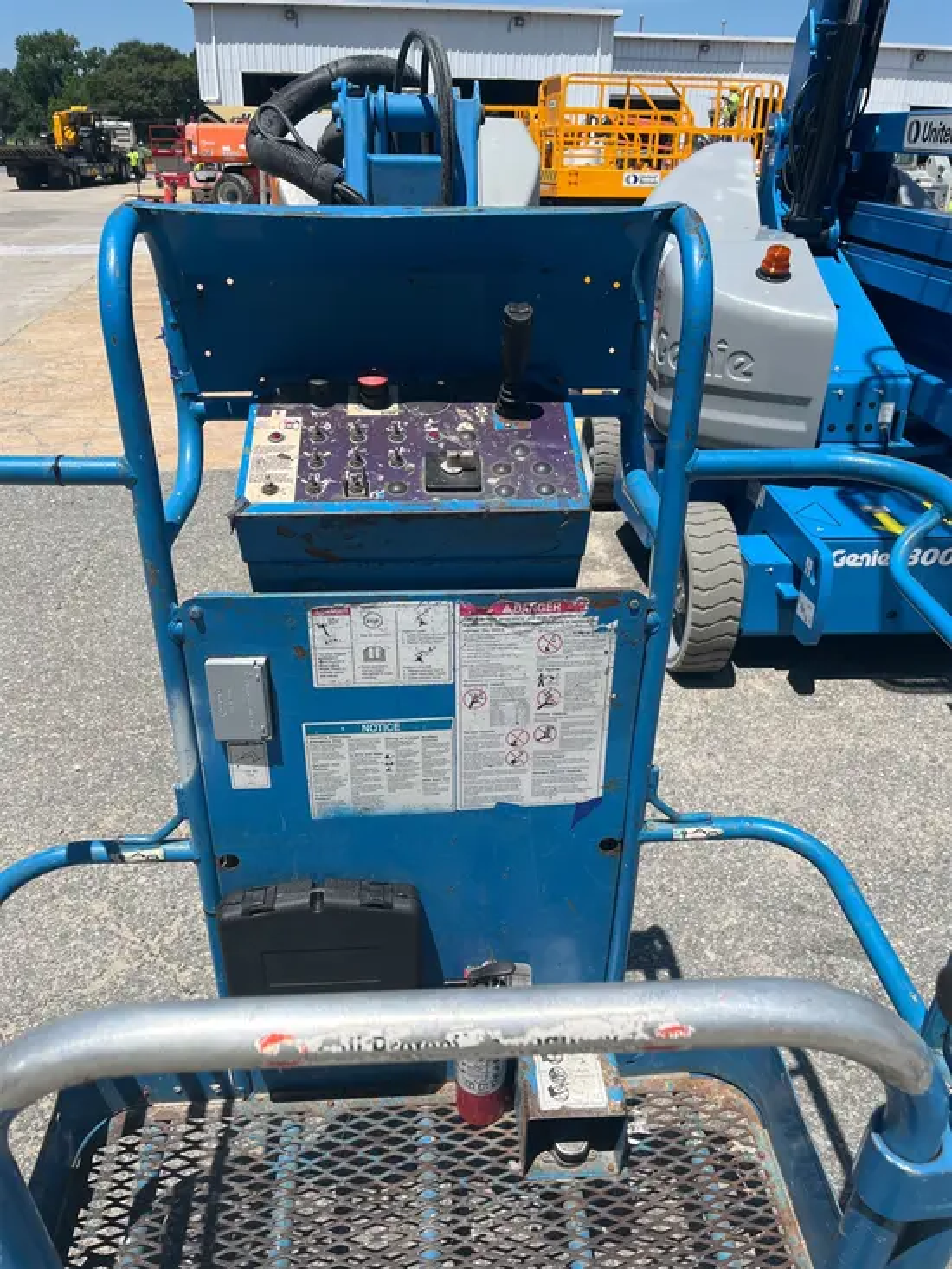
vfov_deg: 67.3
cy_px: 634
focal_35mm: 26
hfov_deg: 53.1
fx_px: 953
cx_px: 476
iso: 50
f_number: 1.6
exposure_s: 1/4016
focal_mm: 5.1
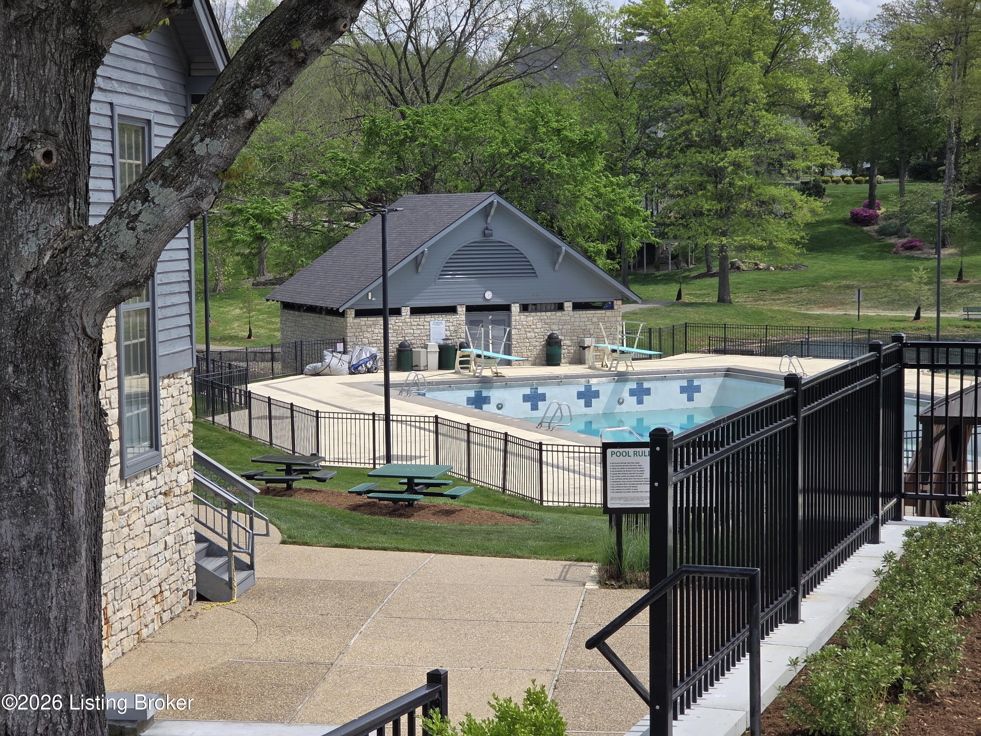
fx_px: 1955
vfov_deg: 21.3
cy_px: 368
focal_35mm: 69
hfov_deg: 28.2
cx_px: 490
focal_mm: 7
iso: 25
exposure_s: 1/976
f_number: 2.4
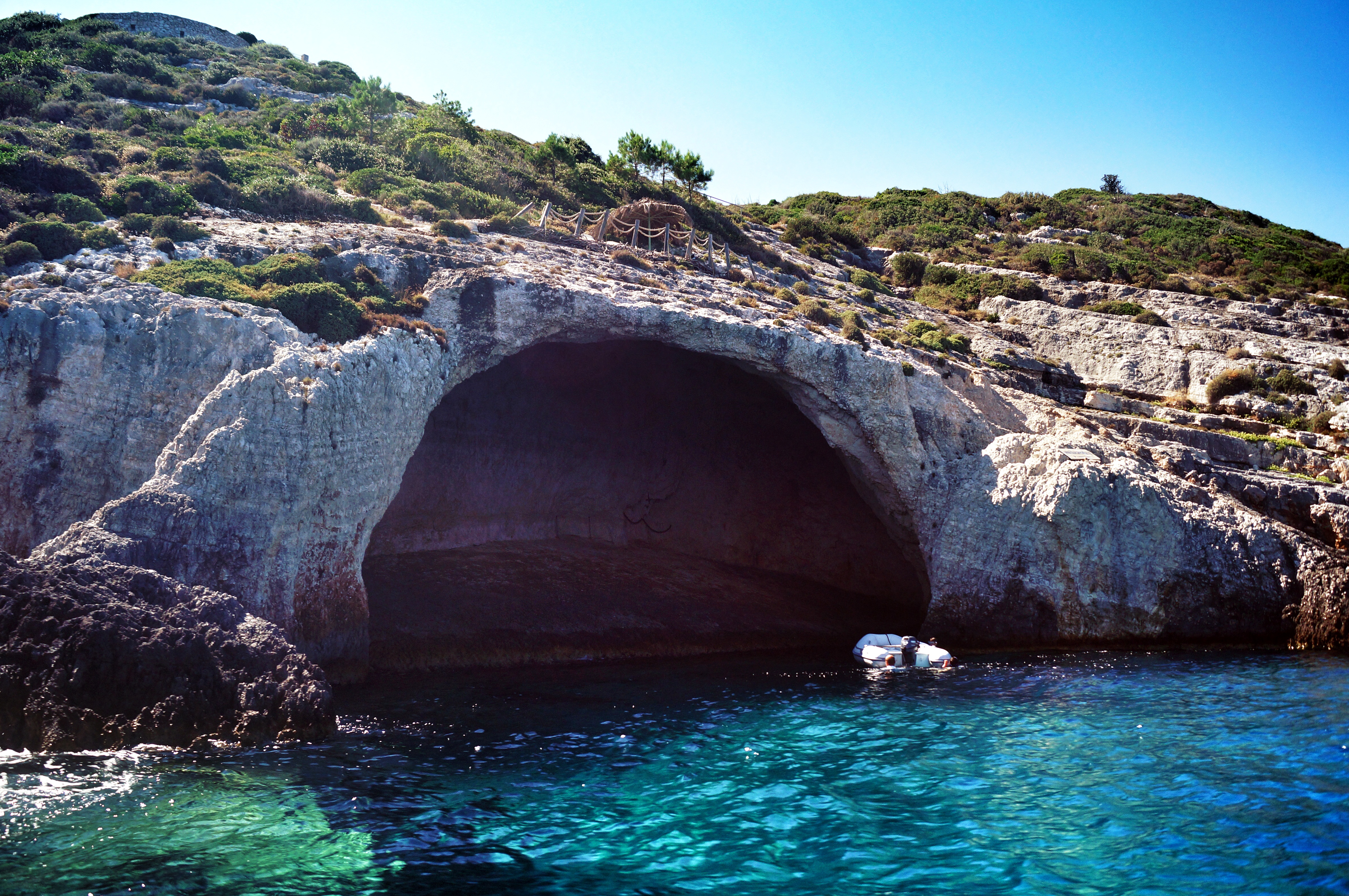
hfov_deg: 65.5
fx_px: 1048
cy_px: 457
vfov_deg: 46.3
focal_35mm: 28
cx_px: 683
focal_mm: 18
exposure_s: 1/60
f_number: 4
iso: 125
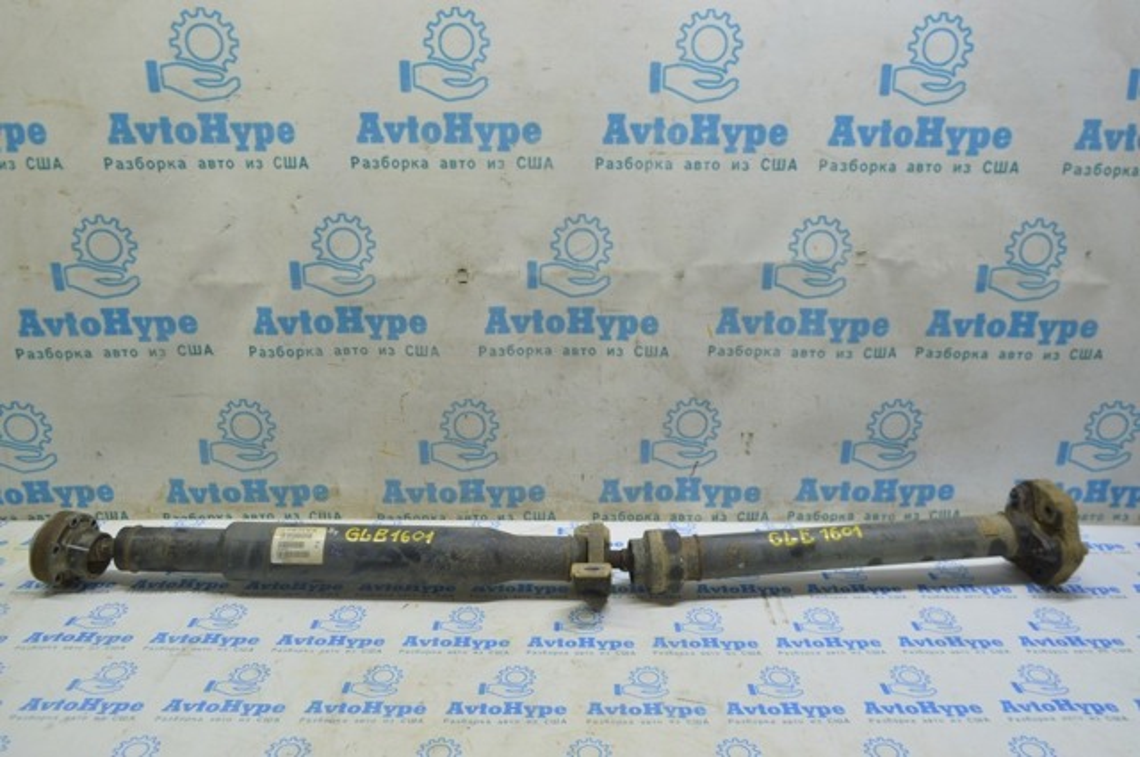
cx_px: 570
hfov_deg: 67.4
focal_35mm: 27
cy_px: 378
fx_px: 854
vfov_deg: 47.8
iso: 400
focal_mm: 18
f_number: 5.6
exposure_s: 1/20
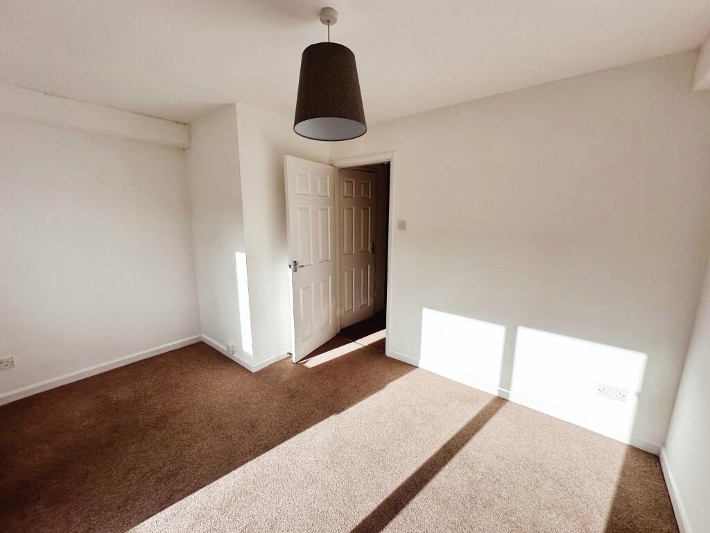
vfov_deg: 85.7
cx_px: 355
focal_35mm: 14
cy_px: 266
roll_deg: -0.1
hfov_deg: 102.1
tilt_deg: -10.6
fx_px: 287
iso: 50
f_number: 2.2
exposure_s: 1/1103
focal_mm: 2.22
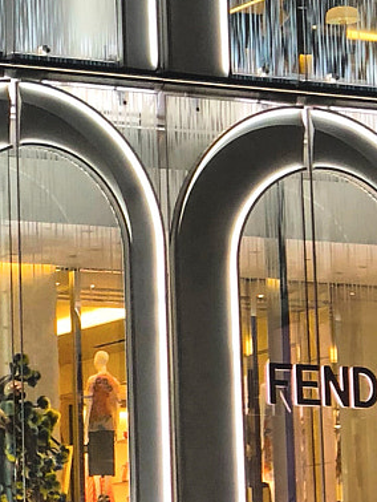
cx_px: -133
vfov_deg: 9.0
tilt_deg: +10.1
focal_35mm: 220
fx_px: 3191
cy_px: 150
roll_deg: +0.6
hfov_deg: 6.7
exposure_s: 1/50
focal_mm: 6
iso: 32
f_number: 2.4
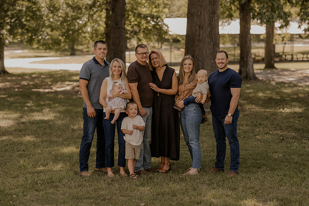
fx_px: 730
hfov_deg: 23.9
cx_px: 154
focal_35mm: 85
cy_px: 103
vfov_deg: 16.1
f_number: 2.2
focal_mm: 85
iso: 3200
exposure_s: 1/8000
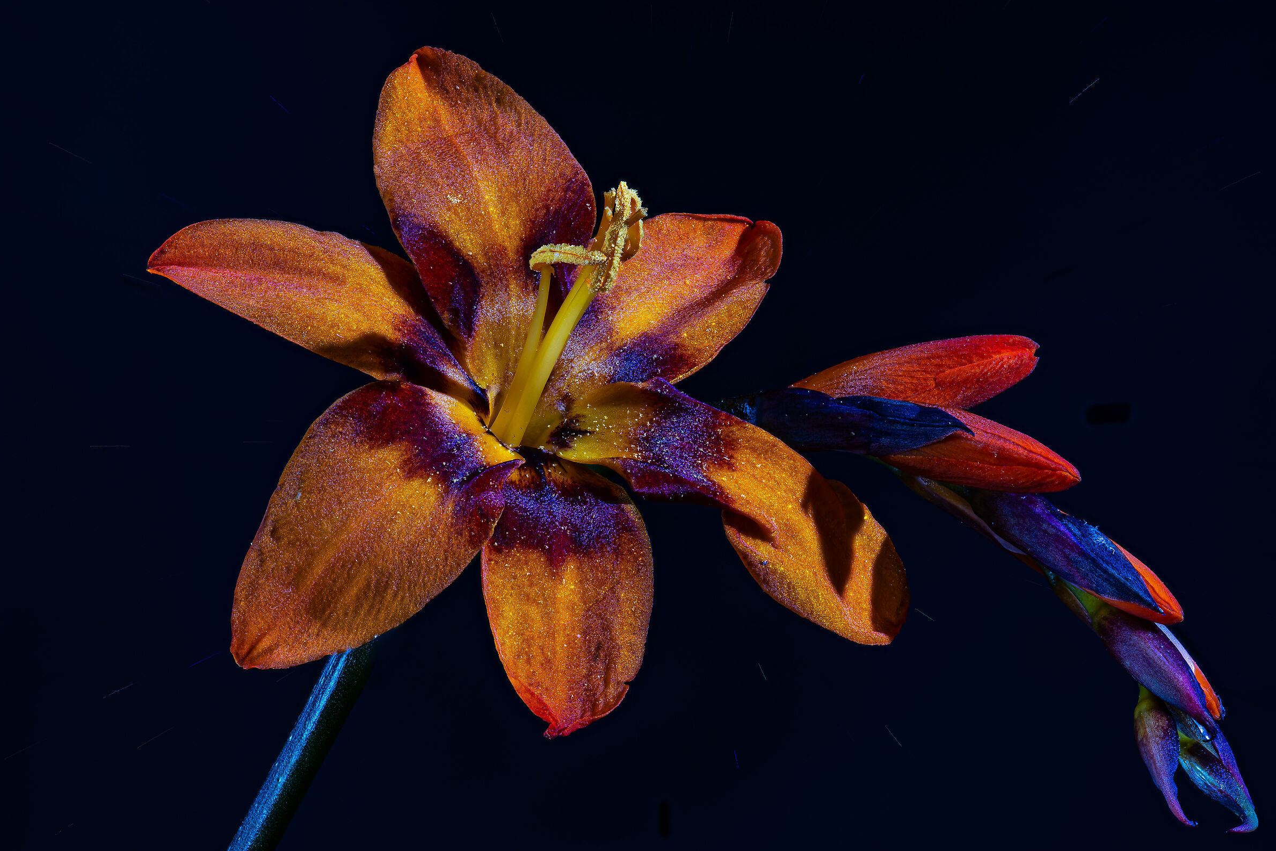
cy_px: 427
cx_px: 640
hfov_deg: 19.3
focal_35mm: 106
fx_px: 3757
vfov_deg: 12.9
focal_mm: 105
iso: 100
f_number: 14
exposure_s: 1/6
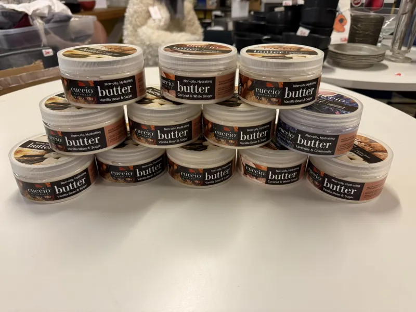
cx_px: 208
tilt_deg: -30.7
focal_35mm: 24
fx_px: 288
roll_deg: -0.6
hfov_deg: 71.6
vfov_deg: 56.8
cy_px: 156
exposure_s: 1/50
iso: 160
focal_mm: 6.76
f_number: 1.78
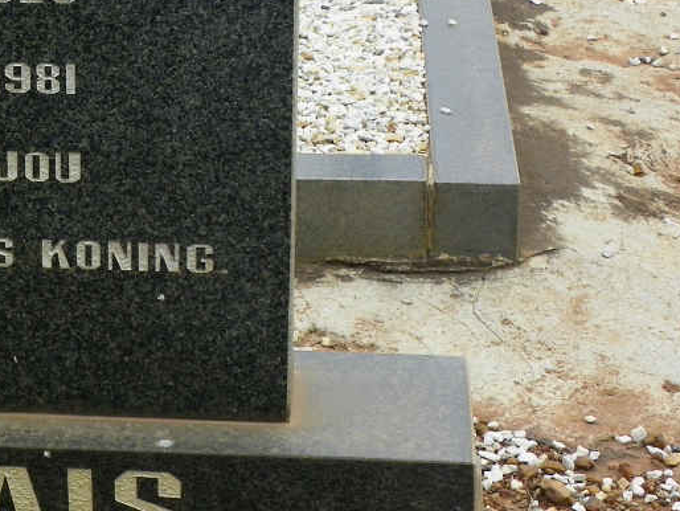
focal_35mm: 154
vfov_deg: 9.6
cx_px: -16
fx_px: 3027
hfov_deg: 12.6
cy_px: 79
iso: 64
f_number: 4
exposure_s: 1/320
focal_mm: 11.8
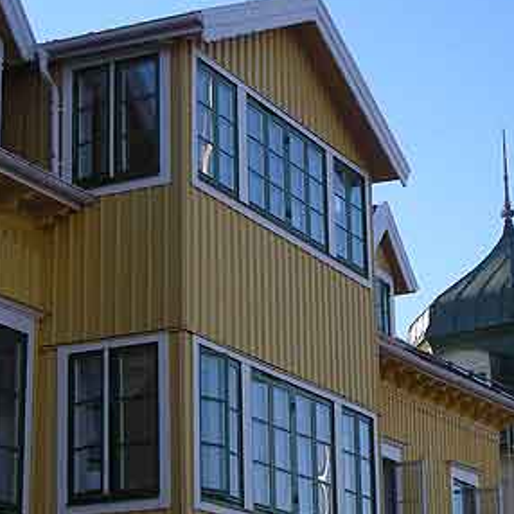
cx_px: 304
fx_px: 1798
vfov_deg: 16.3
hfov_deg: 16.3
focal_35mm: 107
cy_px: 275
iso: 50
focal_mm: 12.7
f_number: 4.2
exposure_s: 1/287
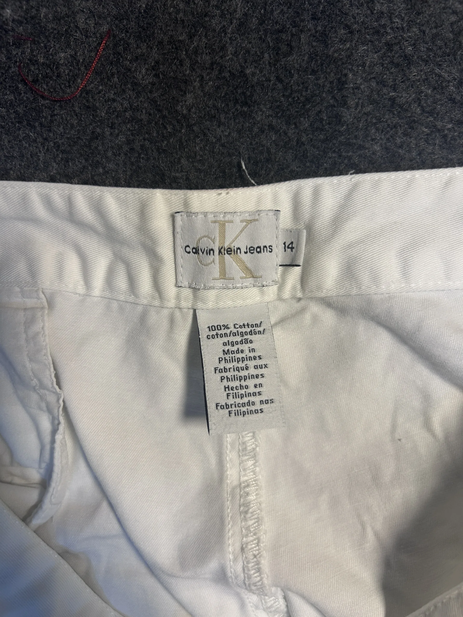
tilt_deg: -65.5
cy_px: 308
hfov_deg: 53.1
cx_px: 232
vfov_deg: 67.3
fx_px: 464
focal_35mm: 26
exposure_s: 1/100
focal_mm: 5.7
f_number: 1.5
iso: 80
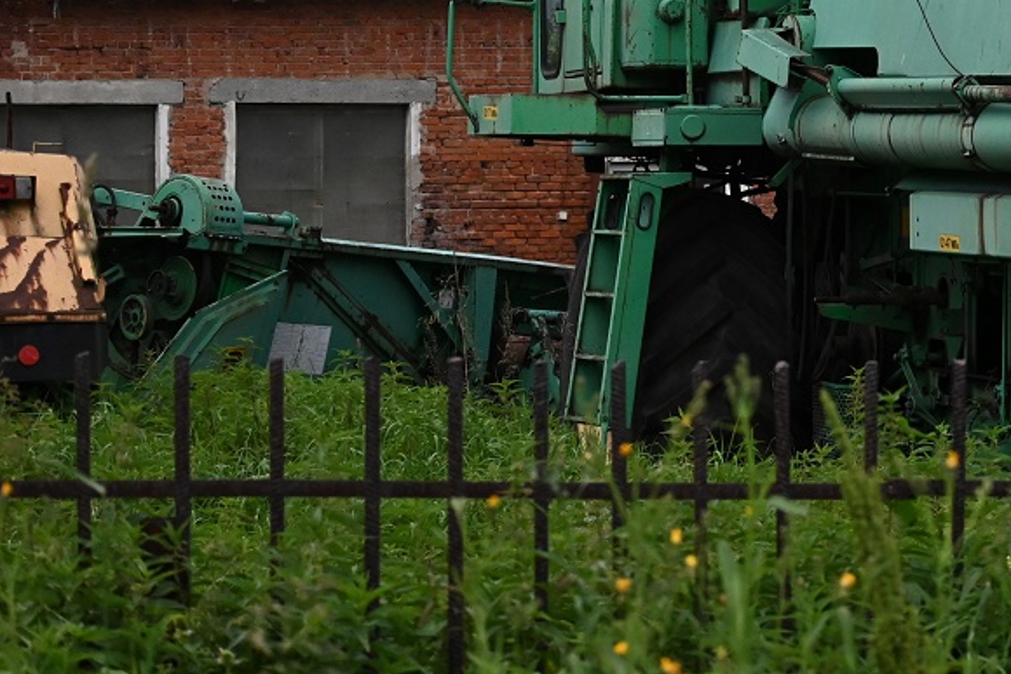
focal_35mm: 180
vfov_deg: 7.6
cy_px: 35
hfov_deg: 11.3
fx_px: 5056
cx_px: 967
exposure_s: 1/640
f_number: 4.5
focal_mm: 58
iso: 1600
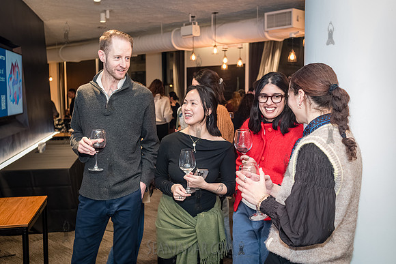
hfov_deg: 52.1
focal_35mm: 37
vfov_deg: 36.1
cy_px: 132
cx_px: 192
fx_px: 405
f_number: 4
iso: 5000
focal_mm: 35
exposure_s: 1/160
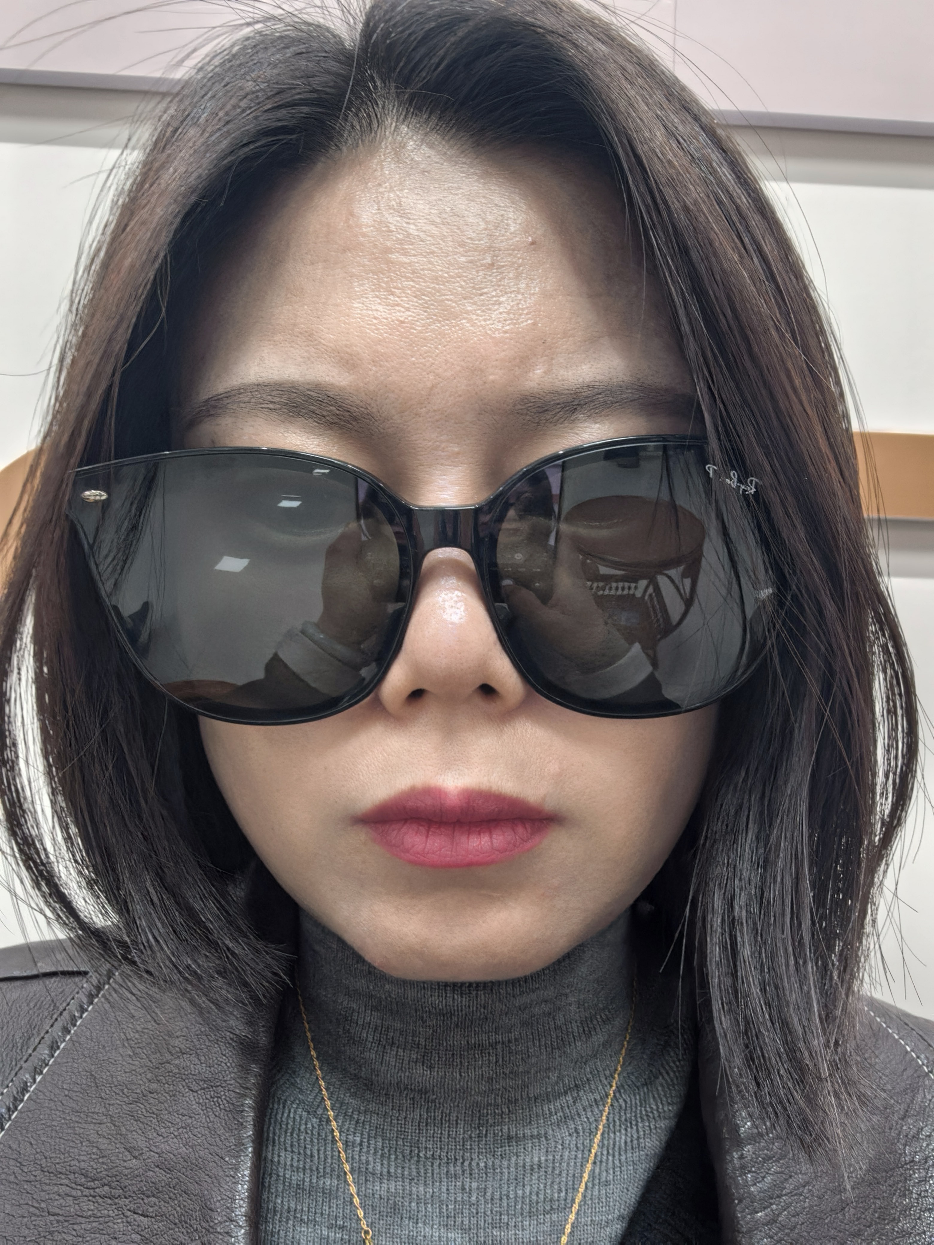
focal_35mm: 27
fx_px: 971
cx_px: 467
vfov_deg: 65.3
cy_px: 622
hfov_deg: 51.4
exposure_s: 1/33.3
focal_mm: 2.7
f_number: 2.4
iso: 500
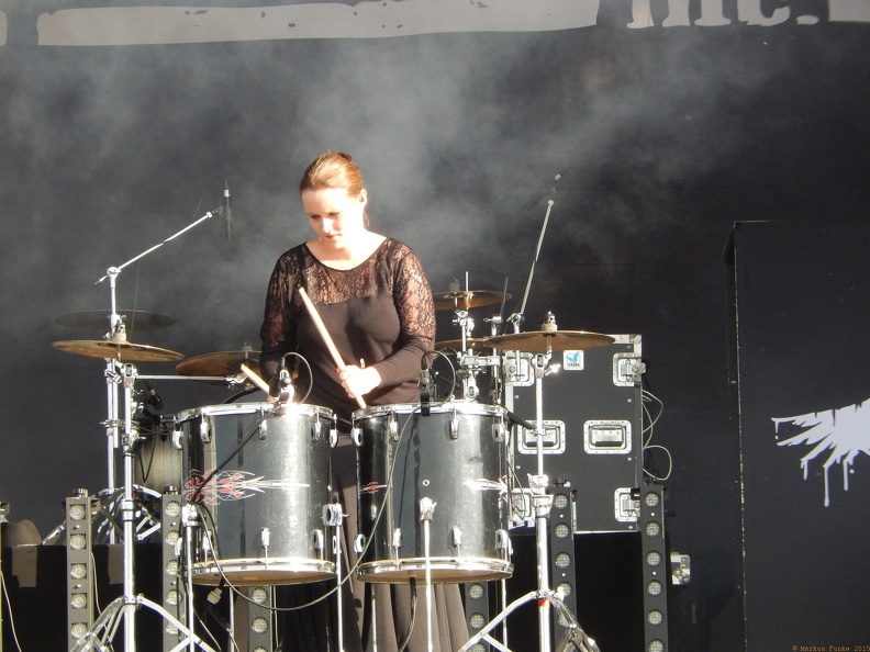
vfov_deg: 6.9
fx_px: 5404
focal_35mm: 215
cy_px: 326
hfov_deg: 9.2
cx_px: 435
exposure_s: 1/250
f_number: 5.8
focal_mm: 38.6
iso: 400
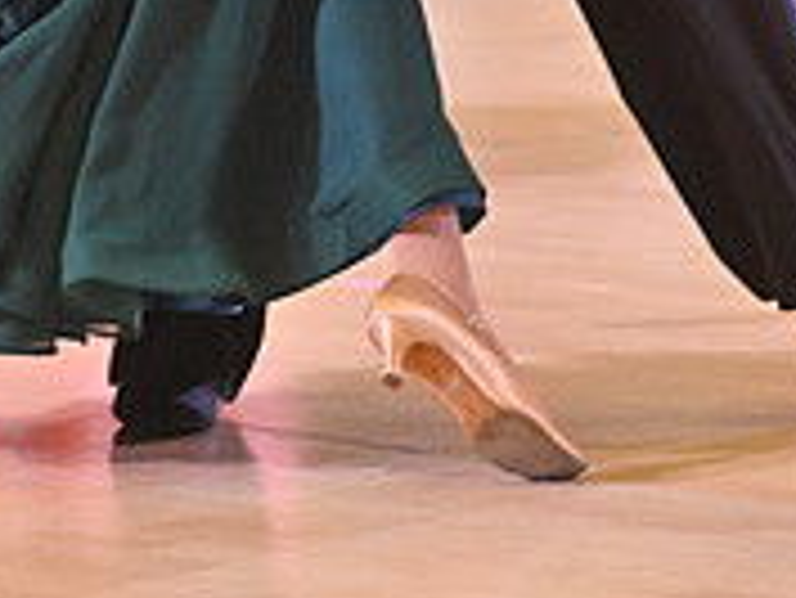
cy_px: -544
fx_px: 8123
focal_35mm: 353
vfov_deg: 4.2
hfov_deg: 5.6
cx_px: 326
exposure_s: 1/400
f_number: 5
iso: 5000
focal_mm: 112
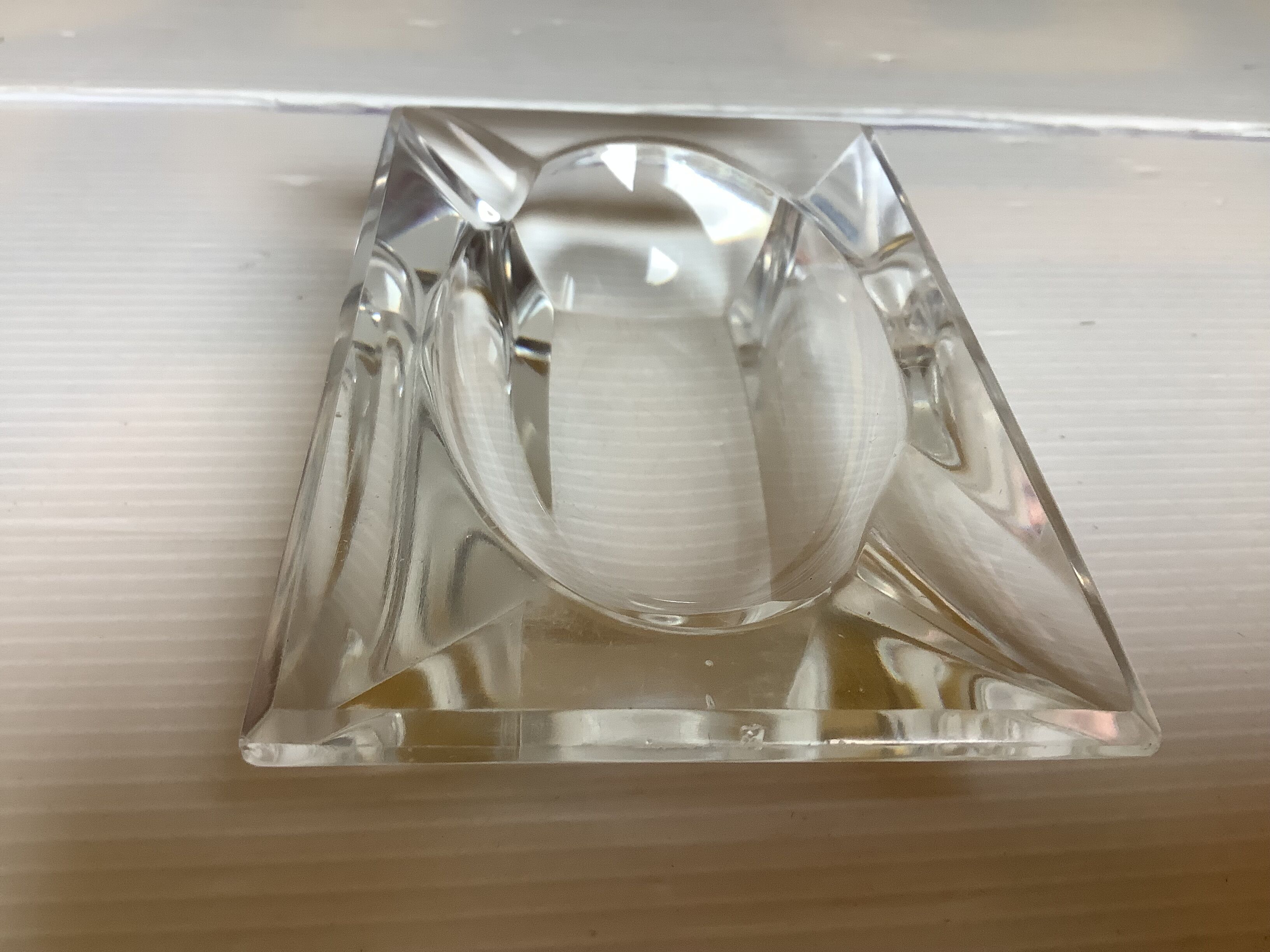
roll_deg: -4.1
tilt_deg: -39.2
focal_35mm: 31
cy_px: 476
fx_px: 1137
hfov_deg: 58.4
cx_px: 635
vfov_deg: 45.4
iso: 80
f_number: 2.4
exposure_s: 1/100
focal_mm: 3.3
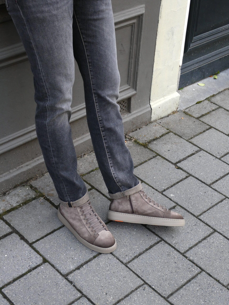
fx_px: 503
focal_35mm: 57
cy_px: 152
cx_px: 114
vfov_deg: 33.8
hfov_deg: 25.7
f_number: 4.2
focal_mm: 10.3
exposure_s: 1/80
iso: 125
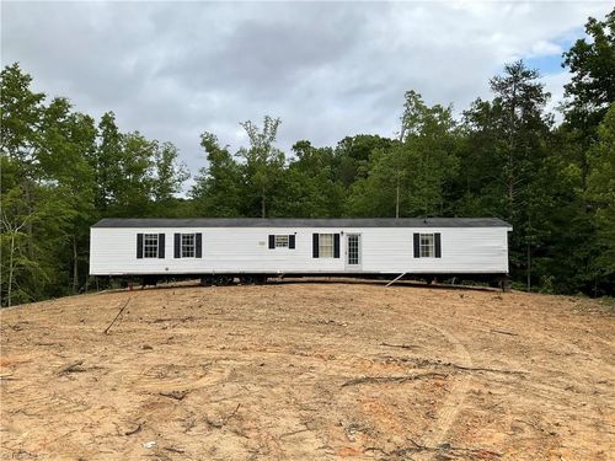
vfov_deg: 48.2
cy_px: 230
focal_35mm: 29
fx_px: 515
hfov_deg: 61.7
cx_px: 308
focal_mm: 3
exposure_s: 1/944
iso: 25
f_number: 1.8
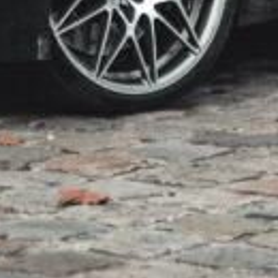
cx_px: -24
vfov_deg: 4.9
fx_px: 3162
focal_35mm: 348
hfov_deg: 5.0
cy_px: -389
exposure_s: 1/80
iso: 160
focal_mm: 52
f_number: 2.8
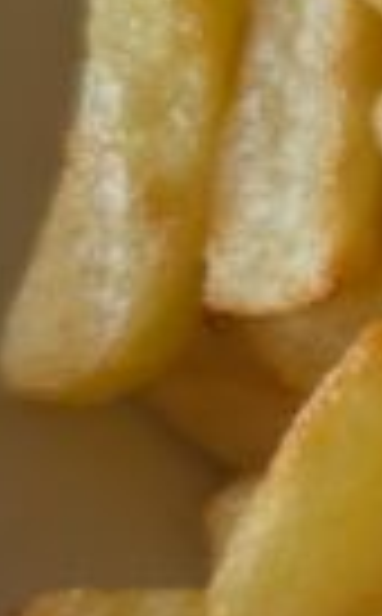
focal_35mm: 191
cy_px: 164
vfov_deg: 11.0
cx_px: 1209
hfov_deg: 6.2
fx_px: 3198
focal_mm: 6.9
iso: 516
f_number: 1.68
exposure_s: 1/100
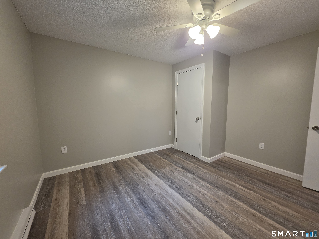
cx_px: 160
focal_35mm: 13
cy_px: 120
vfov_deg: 89.9
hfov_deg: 106.2
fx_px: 120
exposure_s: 1/60
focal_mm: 2.2
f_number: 1.9
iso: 160
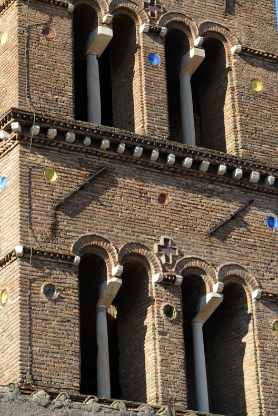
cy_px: 45
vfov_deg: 14.3
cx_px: 112
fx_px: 1643
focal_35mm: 142
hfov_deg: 9.7
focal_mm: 75
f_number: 6.3
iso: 100
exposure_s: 1/160
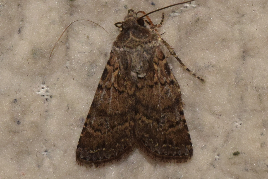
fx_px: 1563
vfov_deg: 6.5
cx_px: 134
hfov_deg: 9.8
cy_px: 90
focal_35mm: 210
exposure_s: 1/200
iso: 1000
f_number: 14
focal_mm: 140
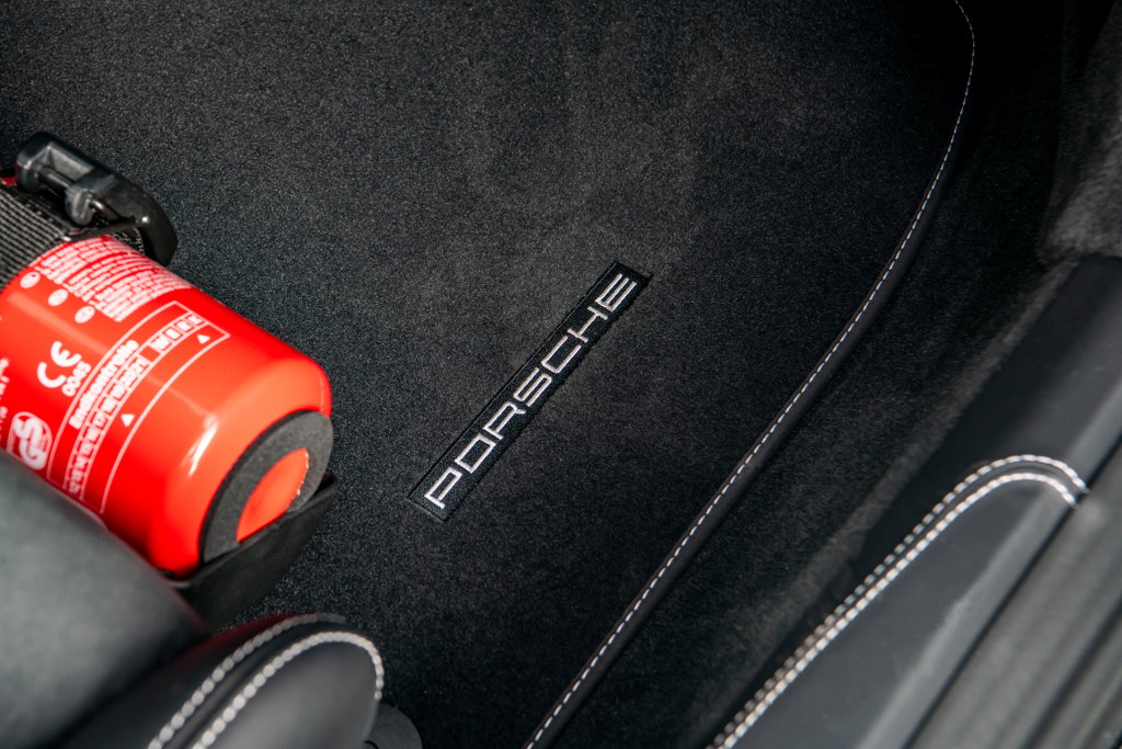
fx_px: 2182
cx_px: 561
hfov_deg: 28.8
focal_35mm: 70
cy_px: 374
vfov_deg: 19.5
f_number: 9
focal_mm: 70
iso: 200
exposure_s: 1/125
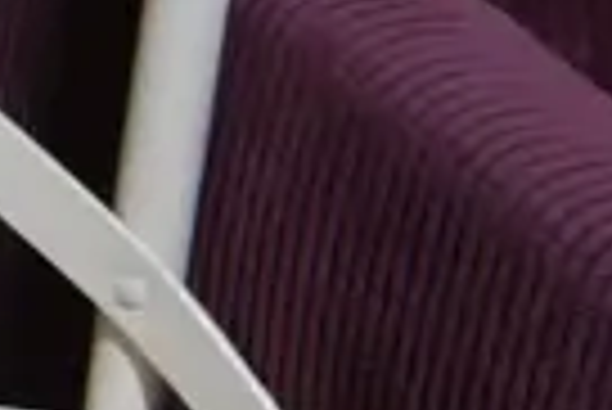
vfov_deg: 5.5
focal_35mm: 251
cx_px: -862
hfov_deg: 7.6
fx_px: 4271
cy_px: 68
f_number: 4
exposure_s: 1/60
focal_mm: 16
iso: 250
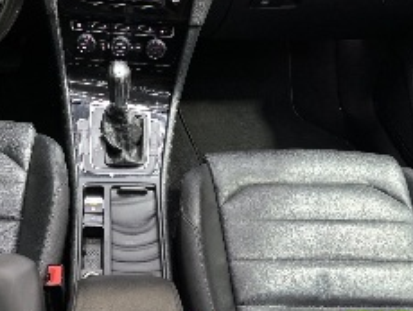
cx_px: 106
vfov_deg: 30.7
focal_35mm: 47
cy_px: 99
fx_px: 561
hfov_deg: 39.4
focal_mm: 5.96
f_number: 1.6
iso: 200
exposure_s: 1/50
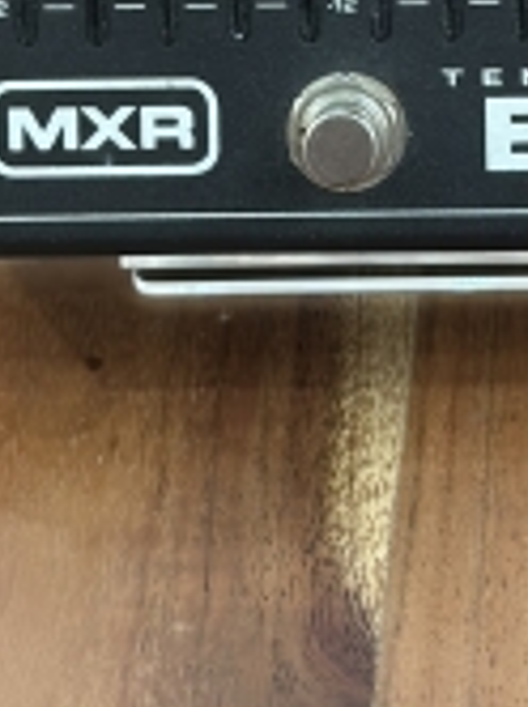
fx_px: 2365
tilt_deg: -33.9
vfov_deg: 16.5
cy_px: -55
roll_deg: +0.3
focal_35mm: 116
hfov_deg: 12.7
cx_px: 375
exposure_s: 1/40
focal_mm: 6.86
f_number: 1.78
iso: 400
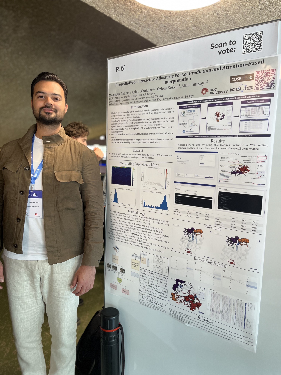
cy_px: 188
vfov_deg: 67.3
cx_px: 140
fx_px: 281
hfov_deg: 53.1
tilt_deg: -7.4
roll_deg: -1.3
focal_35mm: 26
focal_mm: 5.1
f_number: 1.6
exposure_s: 1/88
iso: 125
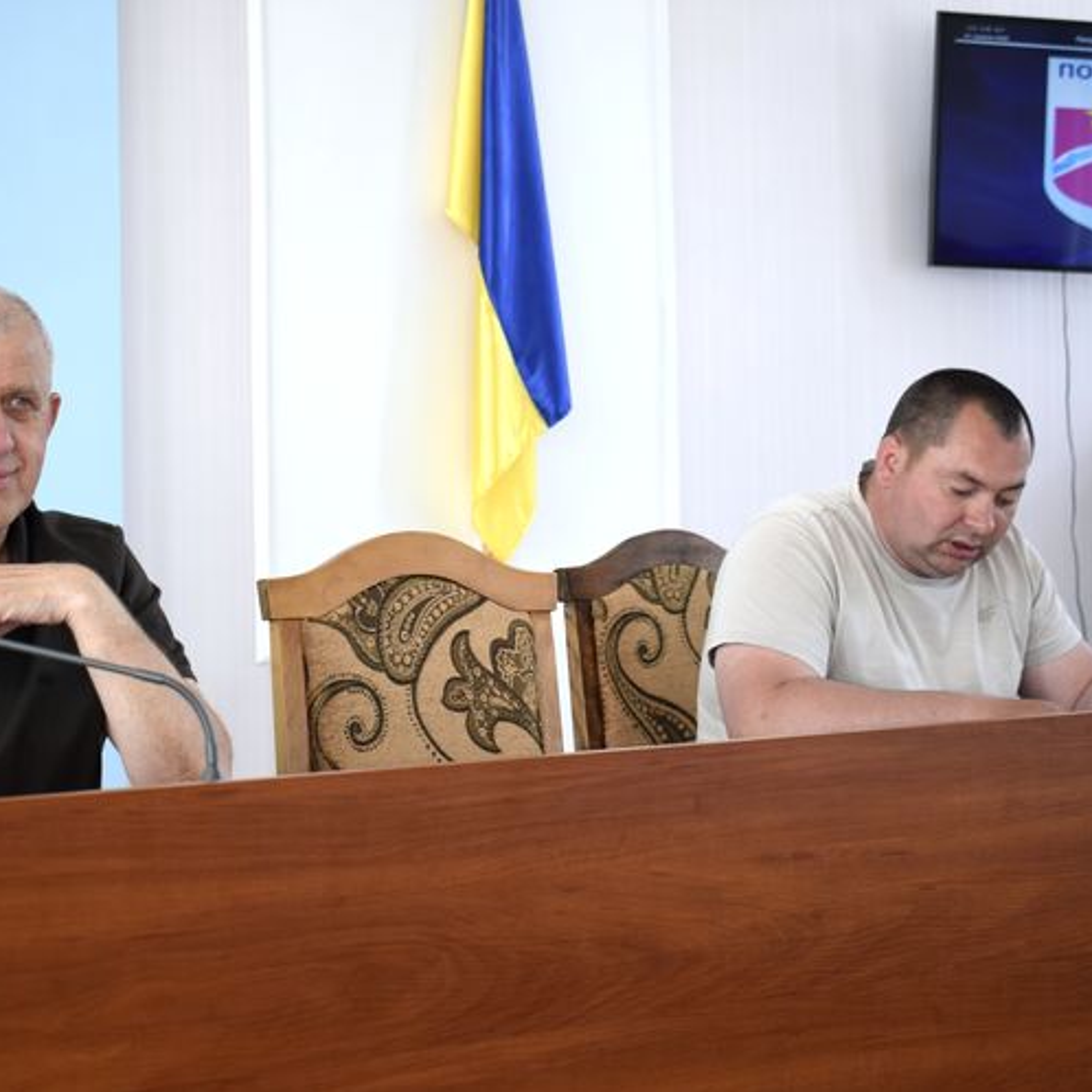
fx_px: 2605
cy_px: 547
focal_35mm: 73
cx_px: 425
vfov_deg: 23.7
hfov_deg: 23.6
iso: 400
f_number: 5
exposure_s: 1/100
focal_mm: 38
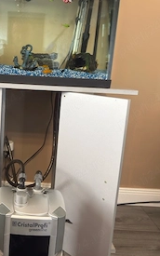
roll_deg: -3.4
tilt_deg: -11.2
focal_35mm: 37
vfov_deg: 52.7
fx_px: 258
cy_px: 117
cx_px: 21
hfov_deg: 33.0
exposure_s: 1/33
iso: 250
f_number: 1.78
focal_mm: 6.76
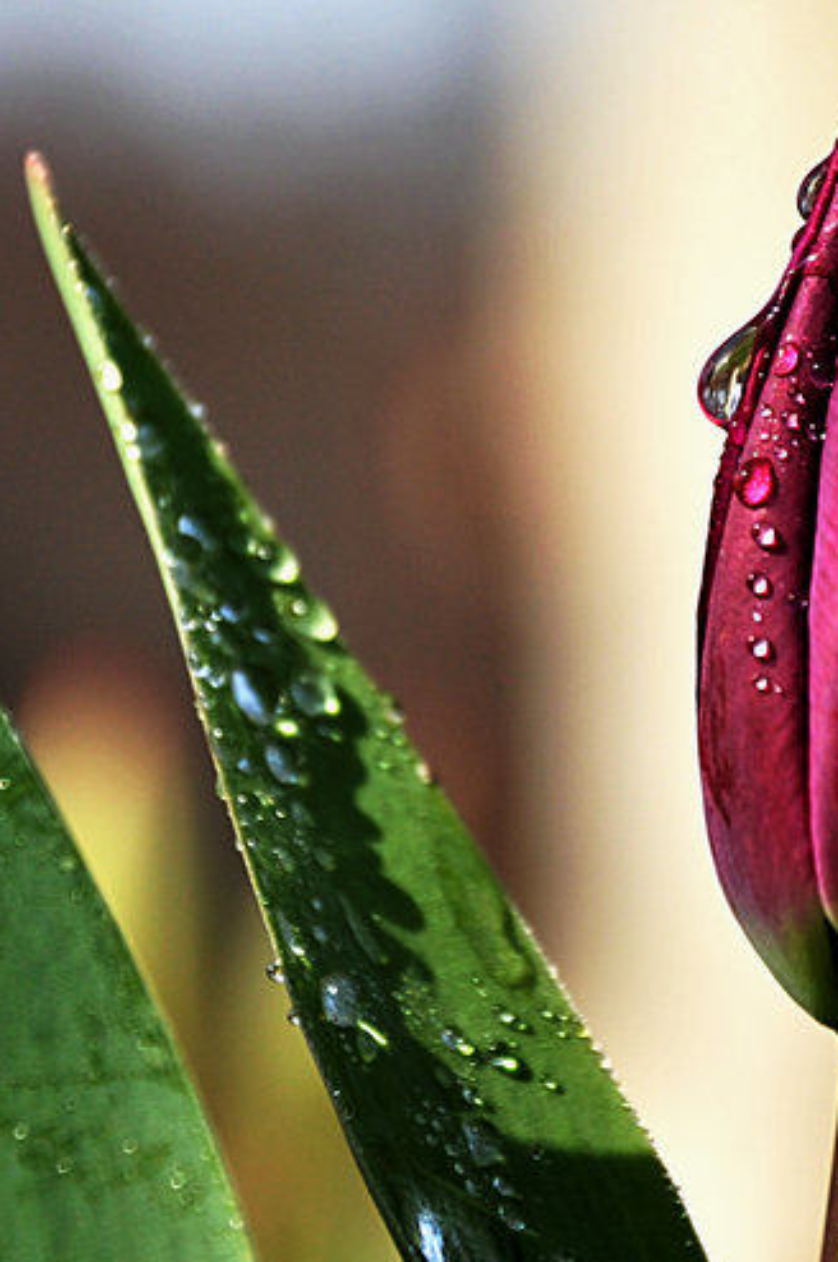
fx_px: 8921
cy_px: 565
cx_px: 653
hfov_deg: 5.4
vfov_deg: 8.1
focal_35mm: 255
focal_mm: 105
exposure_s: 1/640
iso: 200
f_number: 5.6
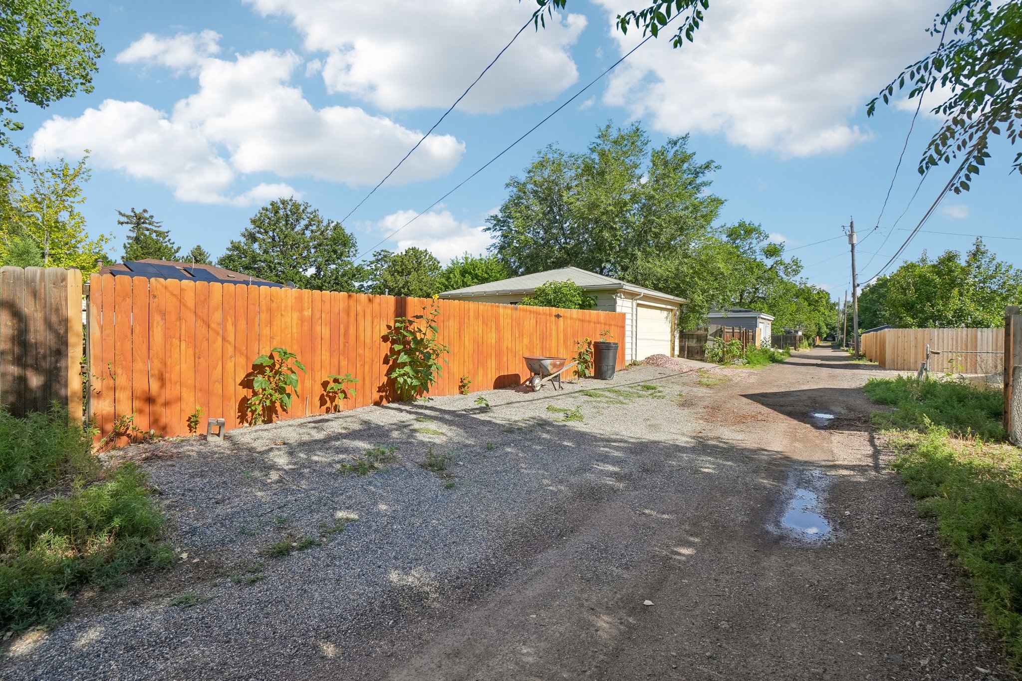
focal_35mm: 15
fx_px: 426
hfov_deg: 100.4
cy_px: 340
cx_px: 511
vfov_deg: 77.3
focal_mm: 10
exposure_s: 1/800
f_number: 8
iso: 400
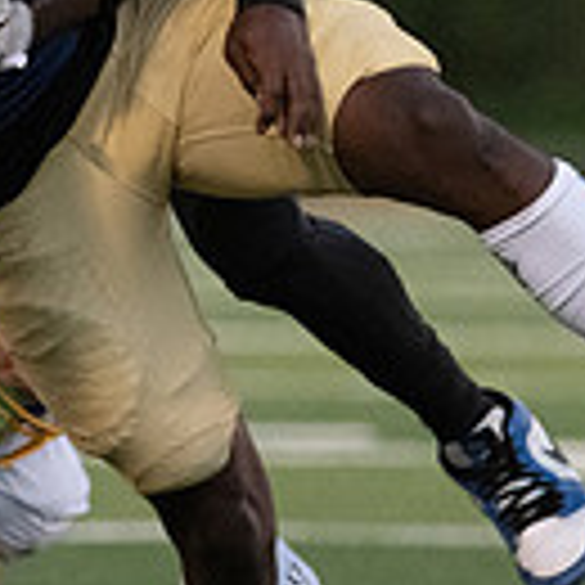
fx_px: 21777
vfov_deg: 1.5
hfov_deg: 1.5
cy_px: 70
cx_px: -94
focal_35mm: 1139
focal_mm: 300
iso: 12800
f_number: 4
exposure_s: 1/1600
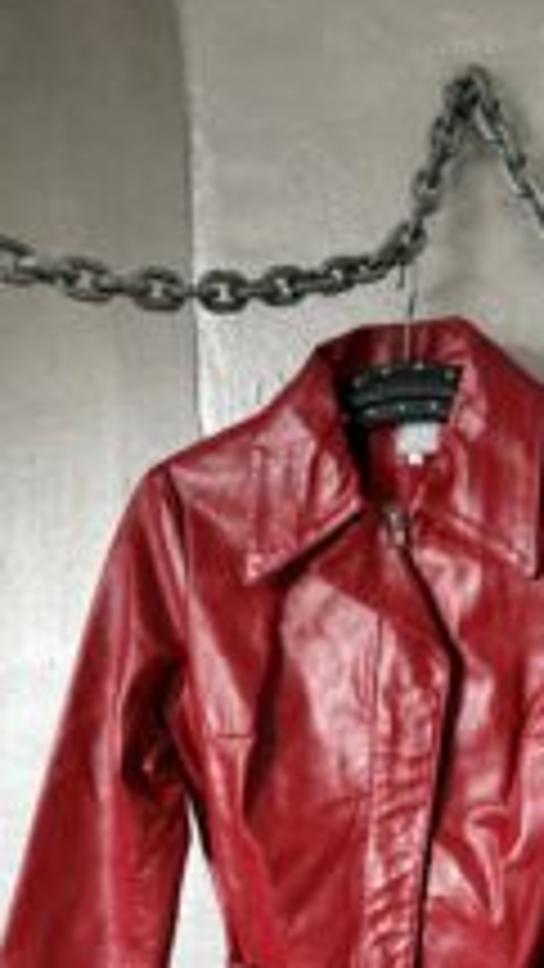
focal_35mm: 43
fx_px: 1102
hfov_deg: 27.5
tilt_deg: -1.5
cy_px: 732
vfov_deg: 45.6
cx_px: 380
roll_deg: +0.7
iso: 400
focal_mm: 6.76
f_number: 1.78
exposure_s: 1/60
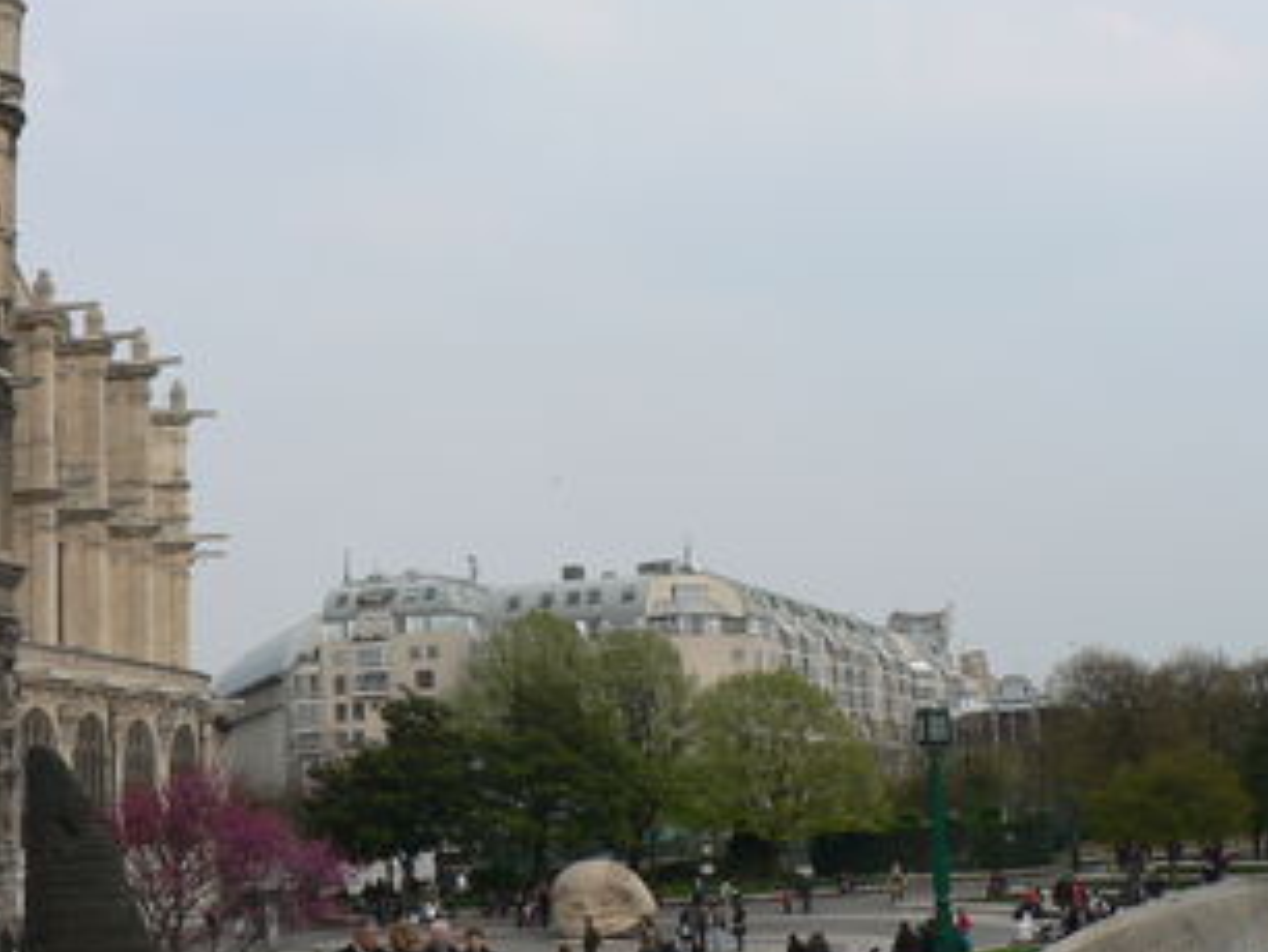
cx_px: 597
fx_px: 2053
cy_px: 509
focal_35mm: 56
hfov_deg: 34.3
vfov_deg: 26.1
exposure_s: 1/320
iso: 64
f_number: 5
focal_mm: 6
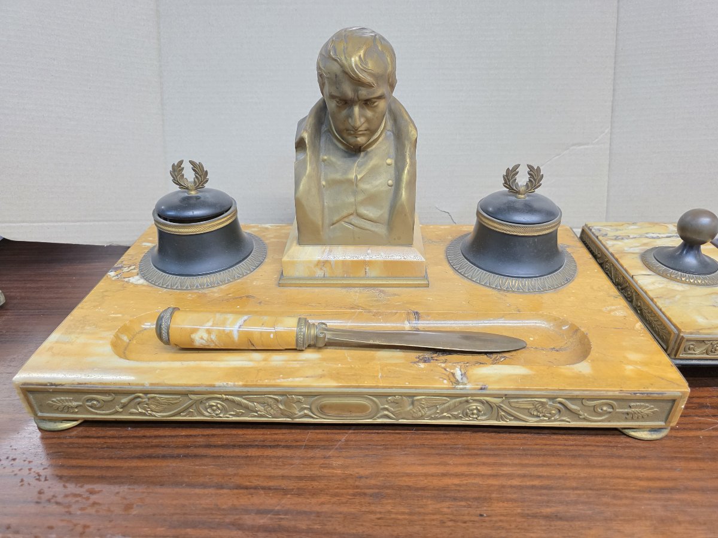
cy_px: 269
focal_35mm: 23
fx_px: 477
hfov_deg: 73.9
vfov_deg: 58.9
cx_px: 359
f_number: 1.7
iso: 500
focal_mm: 6.3
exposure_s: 1/100
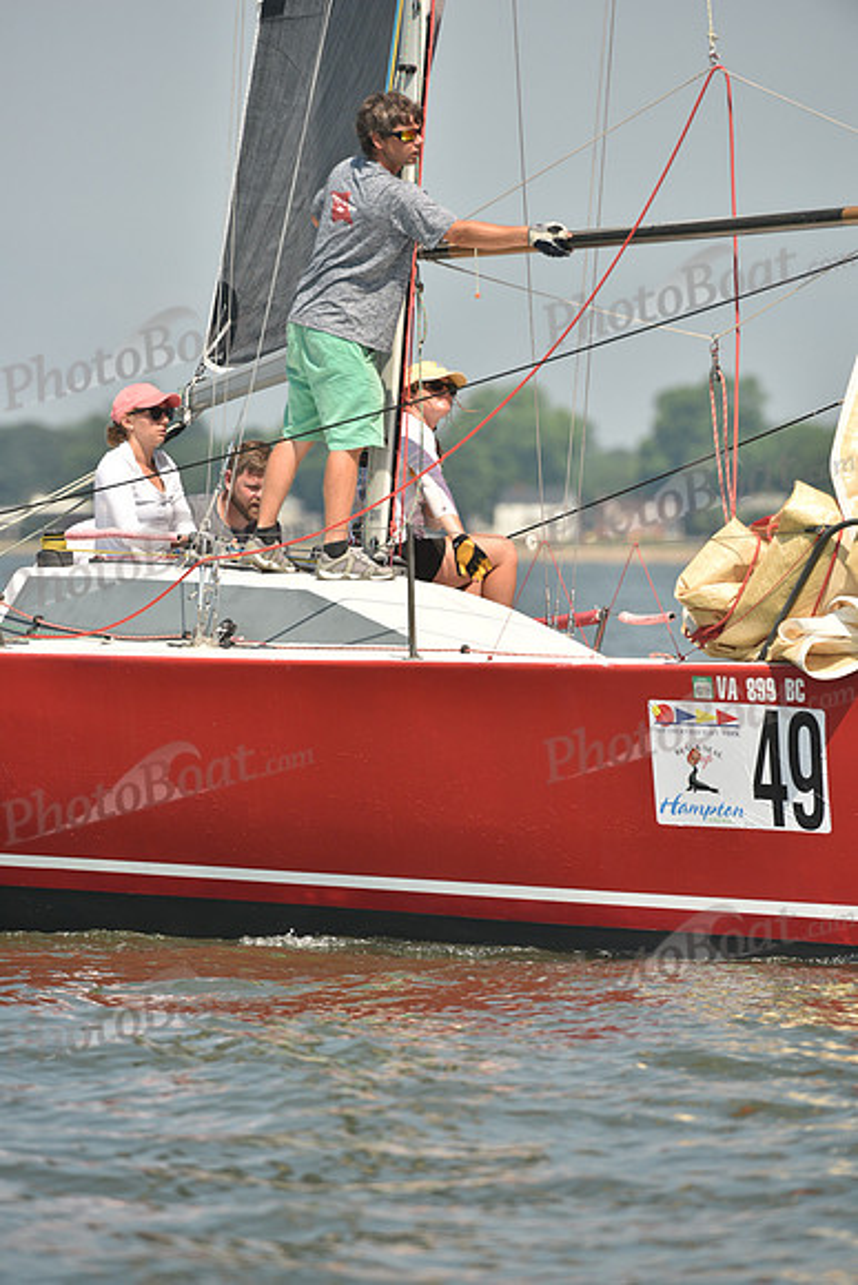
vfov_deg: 5.2
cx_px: 429
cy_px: 642
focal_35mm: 400
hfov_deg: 3.4
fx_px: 14290
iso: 320
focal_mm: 400
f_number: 7.1
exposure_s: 1/1250
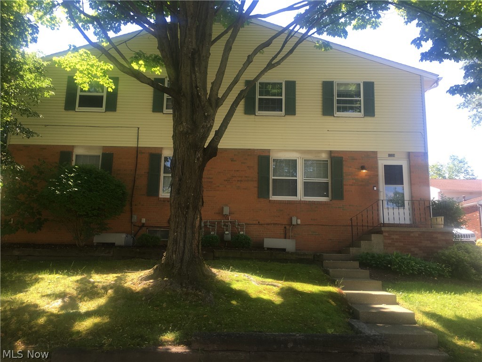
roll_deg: -2.0
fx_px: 404
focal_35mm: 29
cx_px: 241
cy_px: 181
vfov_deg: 48.2
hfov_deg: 61.7
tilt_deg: +11.9
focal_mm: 4.15
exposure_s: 1/234
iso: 25
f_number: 2.2
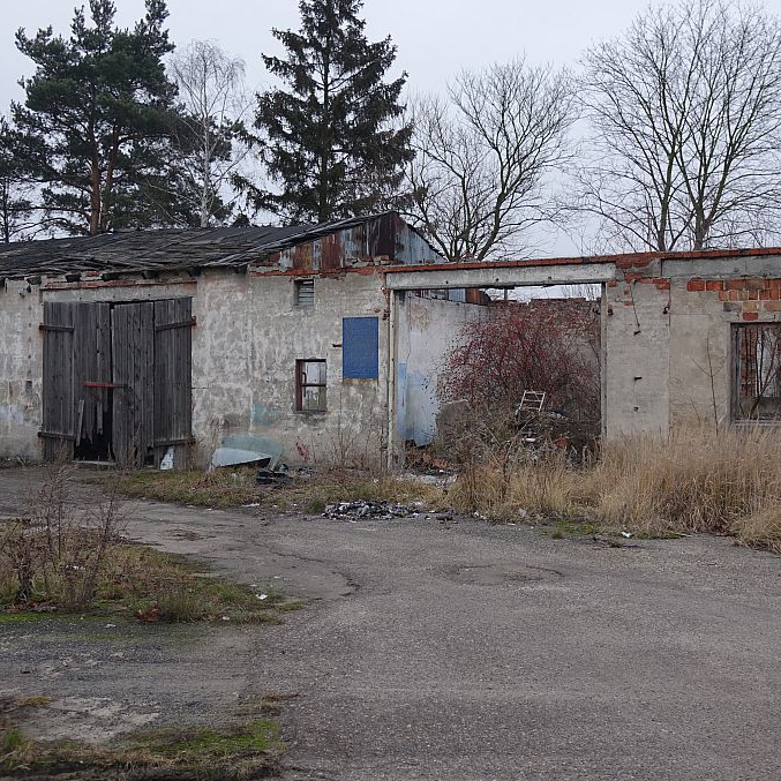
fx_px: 1149
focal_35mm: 45
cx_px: 437
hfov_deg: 37.5
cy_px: 392
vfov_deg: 37.6
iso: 125
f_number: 2.8
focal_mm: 12.83
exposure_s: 1/200
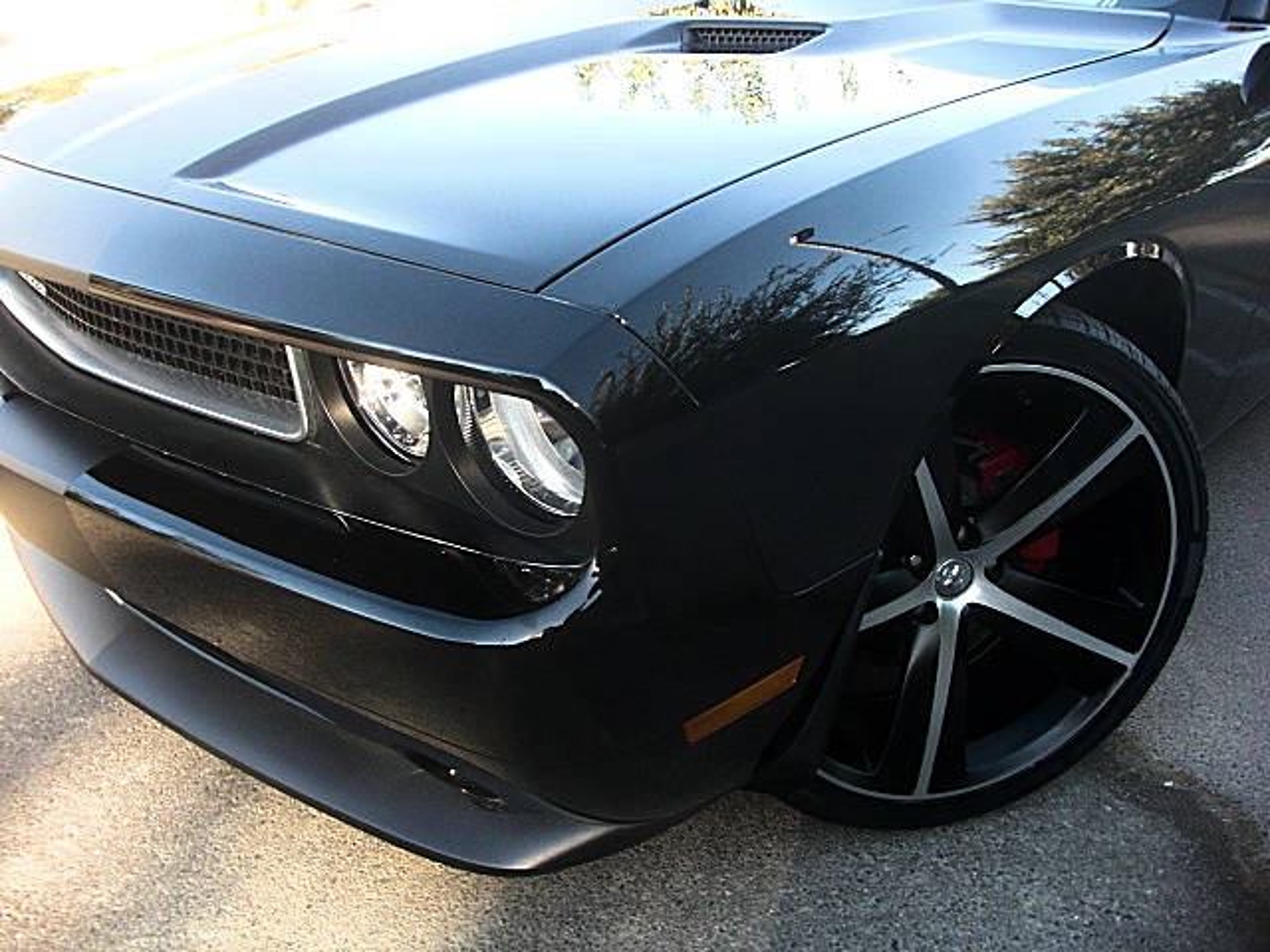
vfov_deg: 39.7
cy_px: 476
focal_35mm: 36
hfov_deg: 51.4
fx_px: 1321
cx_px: 635
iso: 100
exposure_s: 1/100
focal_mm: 6.3
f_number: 2.8
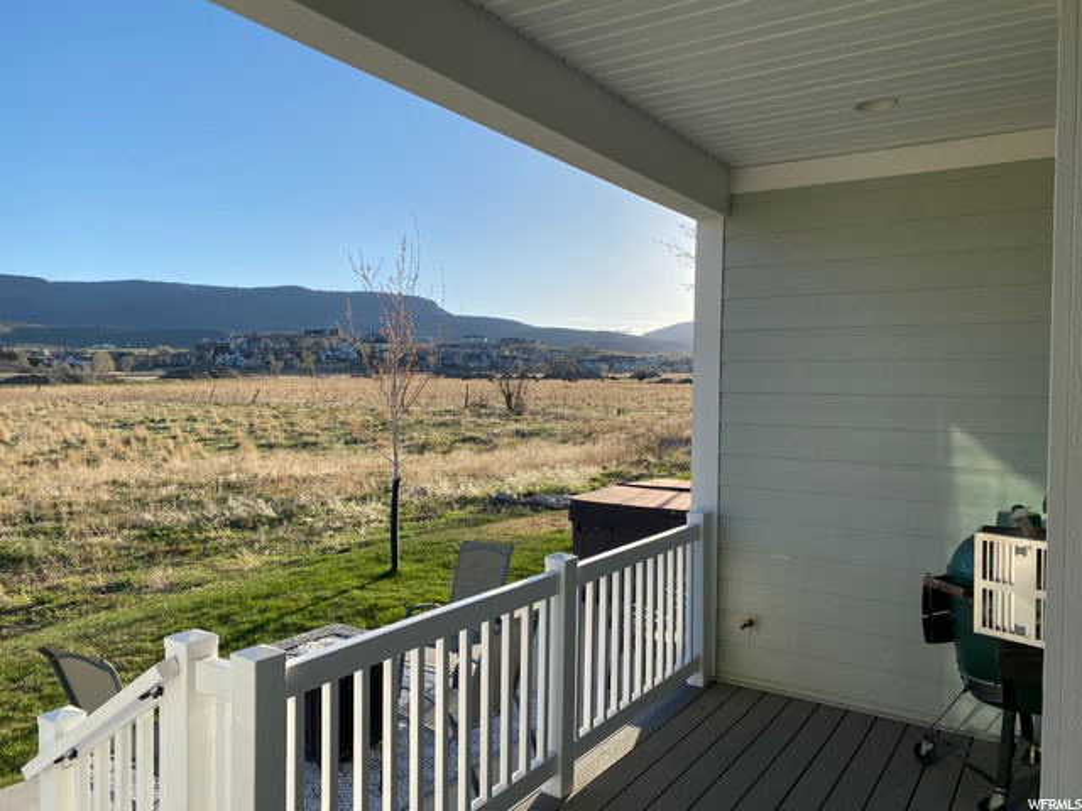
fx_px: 813
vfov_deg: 53.1
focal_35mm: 26
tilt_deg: -2.0
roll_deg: -0.9
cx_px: 541
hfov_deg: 67.3
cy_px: 406
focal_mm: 4.25
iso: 32
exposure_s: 1/1866
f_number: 1.8
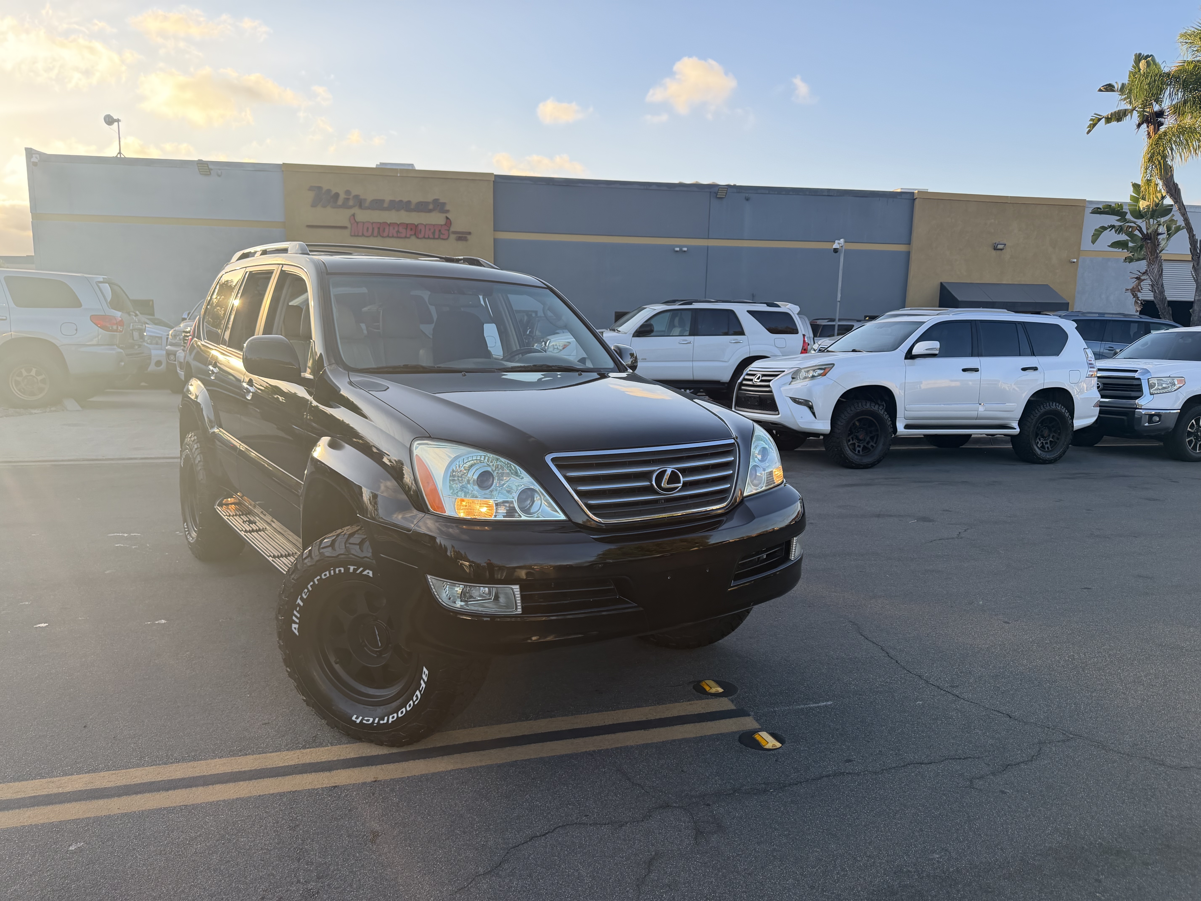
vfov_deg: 56.8
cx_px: 600
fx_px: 833
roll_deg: -1.4
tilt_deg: -10.0
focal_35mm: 24
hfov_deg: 71.6
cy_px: 450
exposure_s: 1/708
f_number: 1.78
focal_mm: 6.76
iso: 100
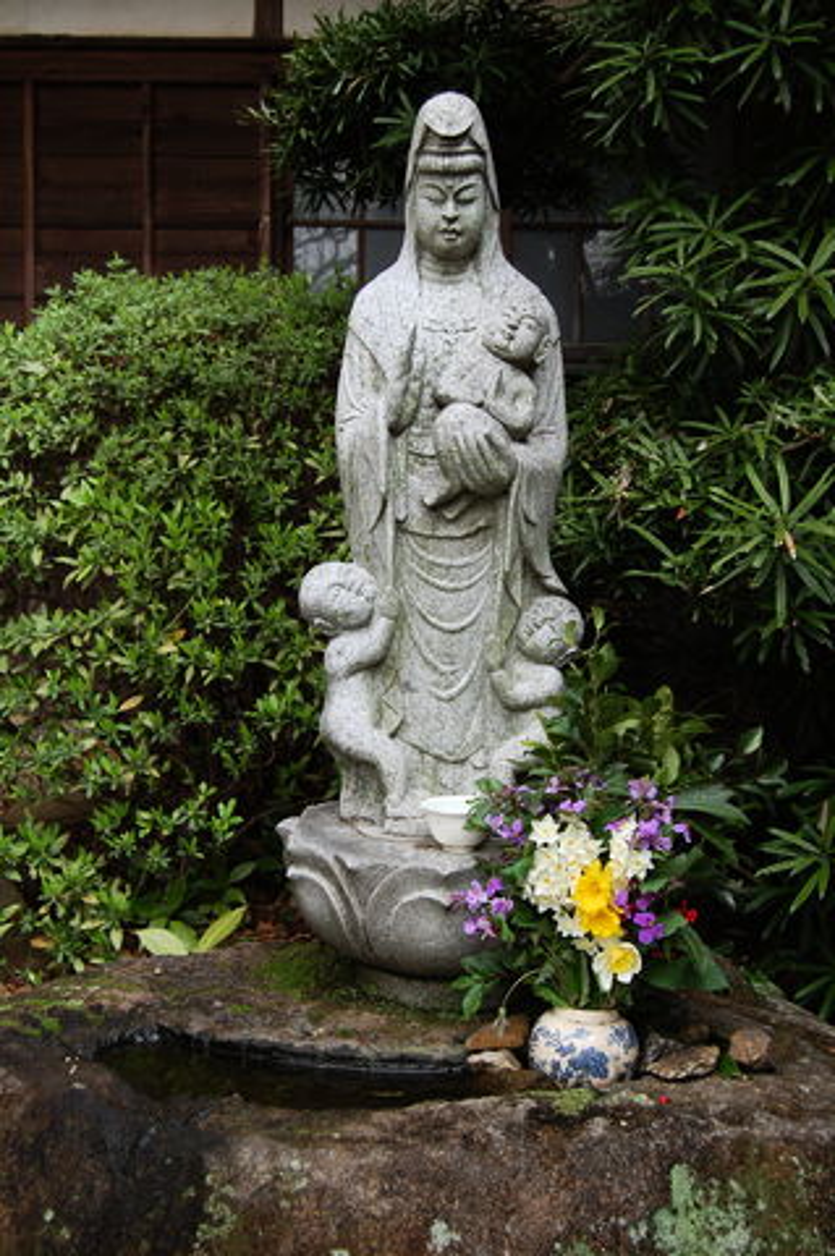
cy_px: 628
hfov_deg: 34.1
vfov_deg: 49.6
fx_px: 1360
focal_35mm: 39
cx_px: 418
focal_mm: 26
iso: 200
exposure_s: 1/160
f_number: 6.3
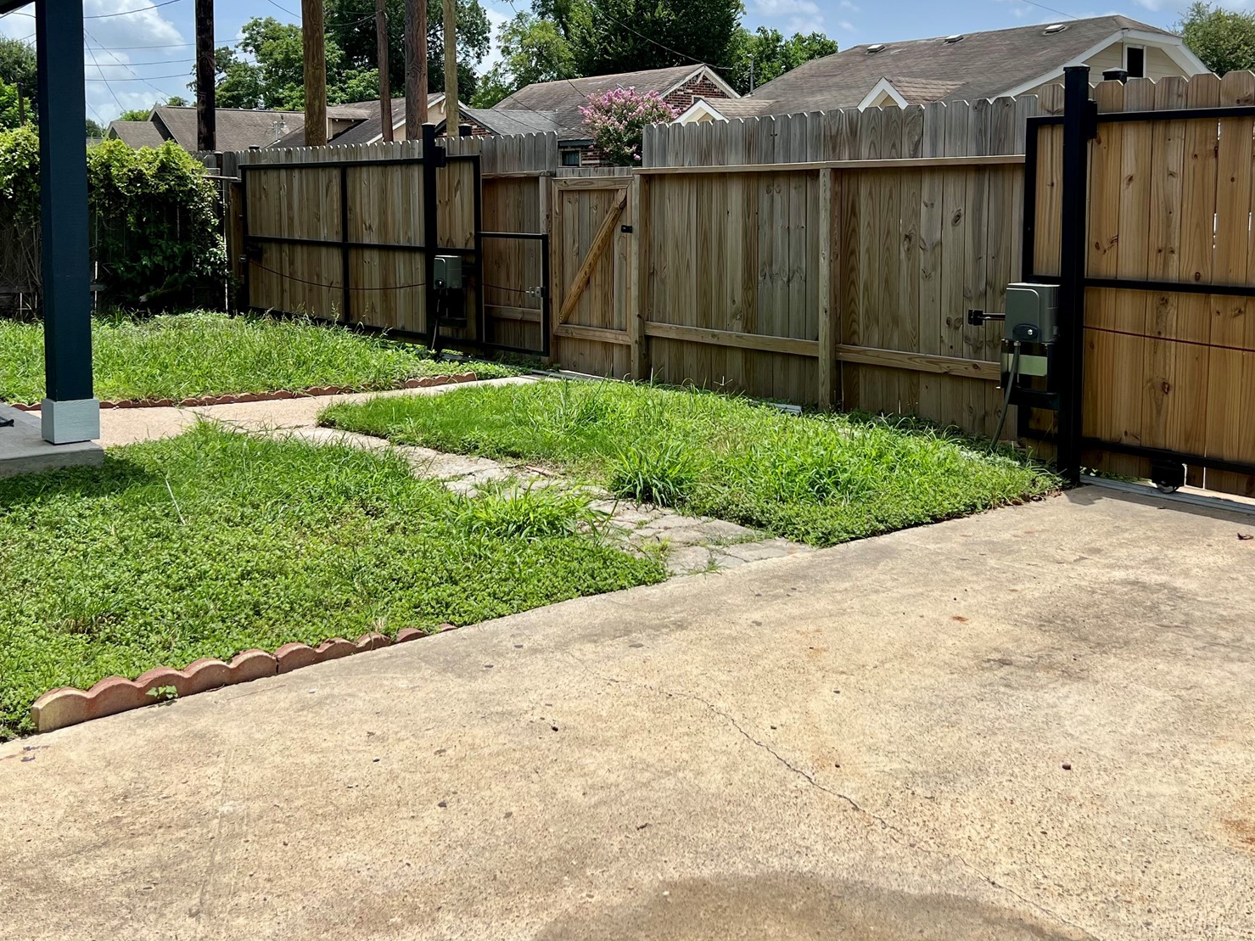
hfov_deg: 51.4
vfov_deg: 39.2
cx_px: 630
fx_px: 1305
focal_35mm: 36
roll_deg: +1.1
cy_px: 318
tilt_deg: -4.3
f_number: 1.5
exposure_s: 1/5882
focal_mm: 5.7
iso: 50
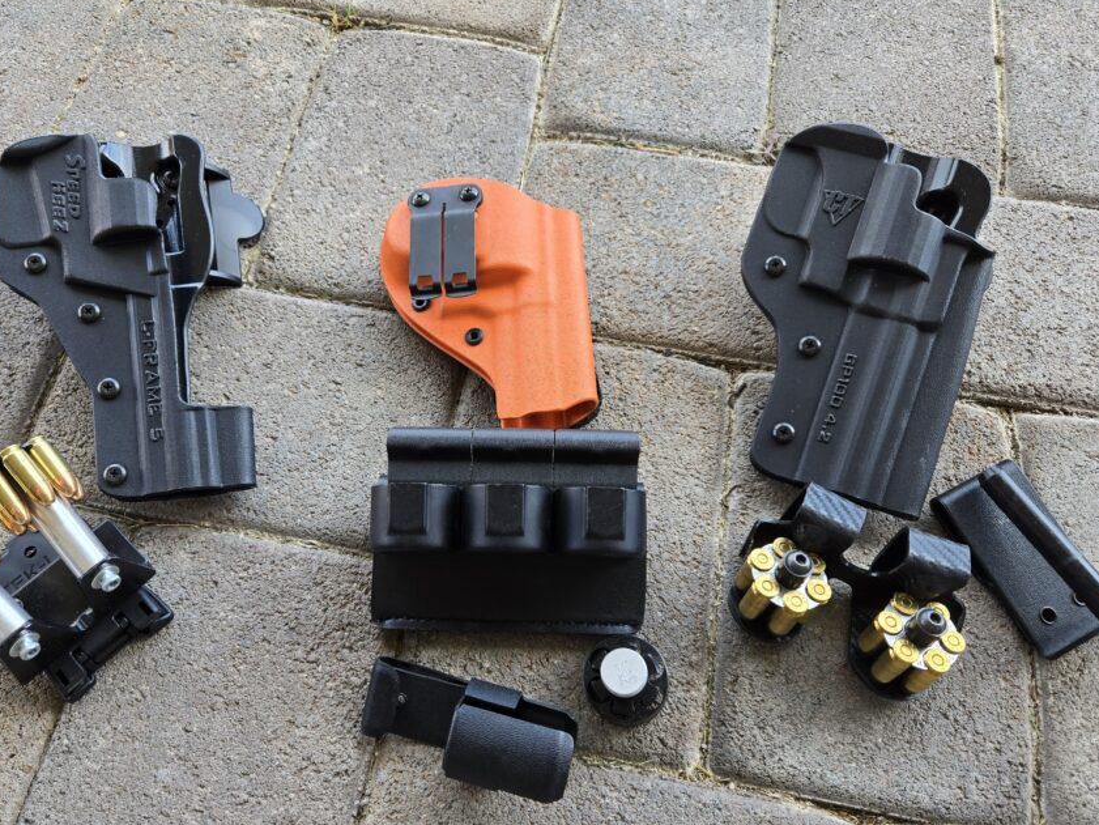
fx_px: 889
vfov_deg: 49.7
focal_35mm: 28
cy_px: 430
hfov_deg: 63.3
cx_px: 491
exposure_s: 1/182
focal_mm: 5.4
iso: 50
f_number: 1.8
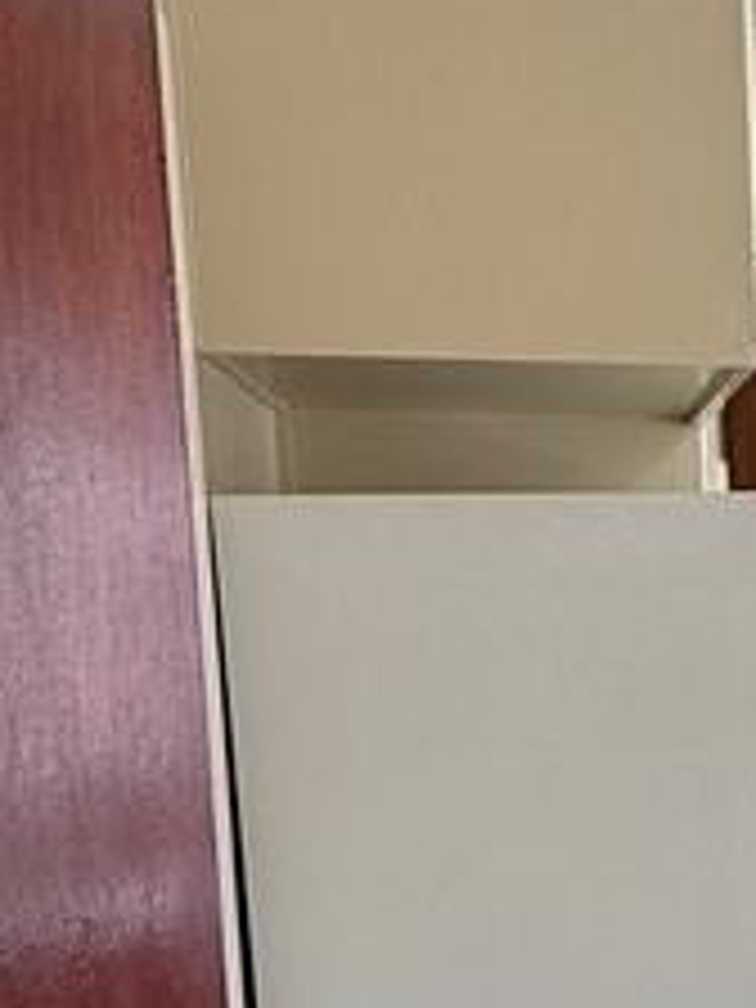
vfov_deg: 29.4
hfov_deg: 19.8
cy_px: 842
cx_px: 1138
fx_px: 1864
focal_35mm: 64
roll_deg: +0.0
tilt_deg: -7.4
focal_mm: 2.22
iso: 64
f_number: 2.2
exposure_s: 1/120
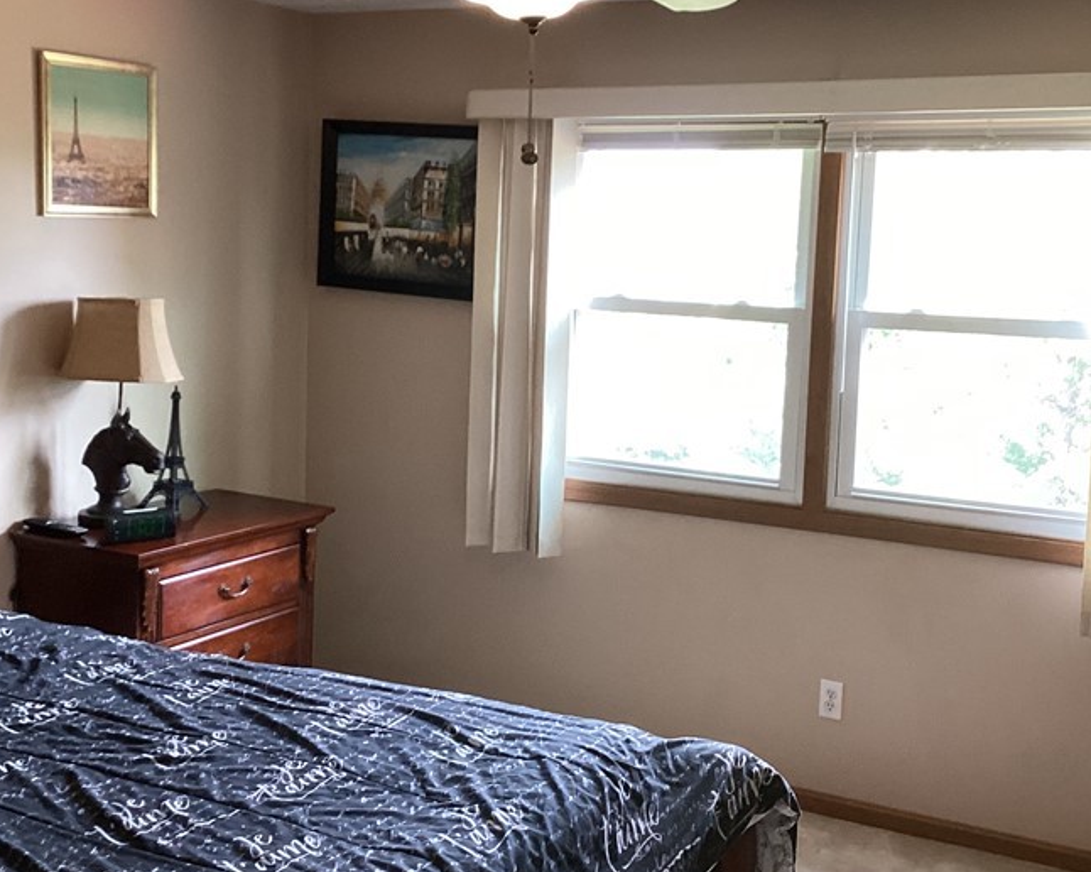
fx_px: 1549
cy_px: 402
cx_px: 525
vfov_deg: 31.4
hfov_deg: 38.8
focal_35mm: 48
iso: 100
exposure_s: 1/50
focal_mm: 3.3
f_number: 2.4
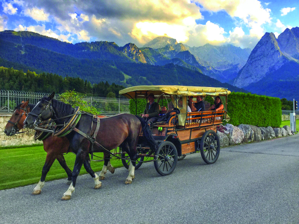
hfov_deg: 58.4
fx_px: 268
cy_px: 112
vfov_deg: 45.4
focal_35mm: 31
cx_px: 150
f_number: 2.4
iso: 25
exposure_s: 1/330
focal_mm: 3.3
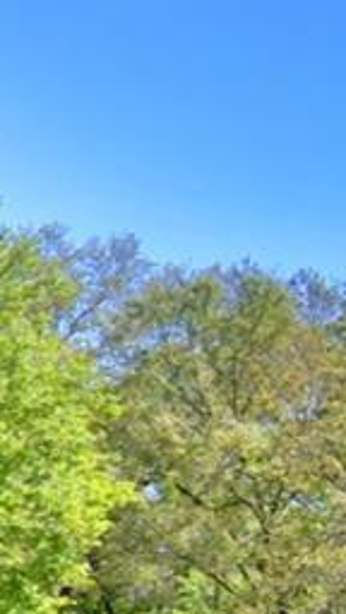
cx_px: -1442
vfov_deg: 21.0
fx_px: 1598
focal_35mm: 98
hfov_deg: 6.2
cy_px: 624
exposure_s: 1/500
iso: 110
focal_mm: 10
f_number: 4.5
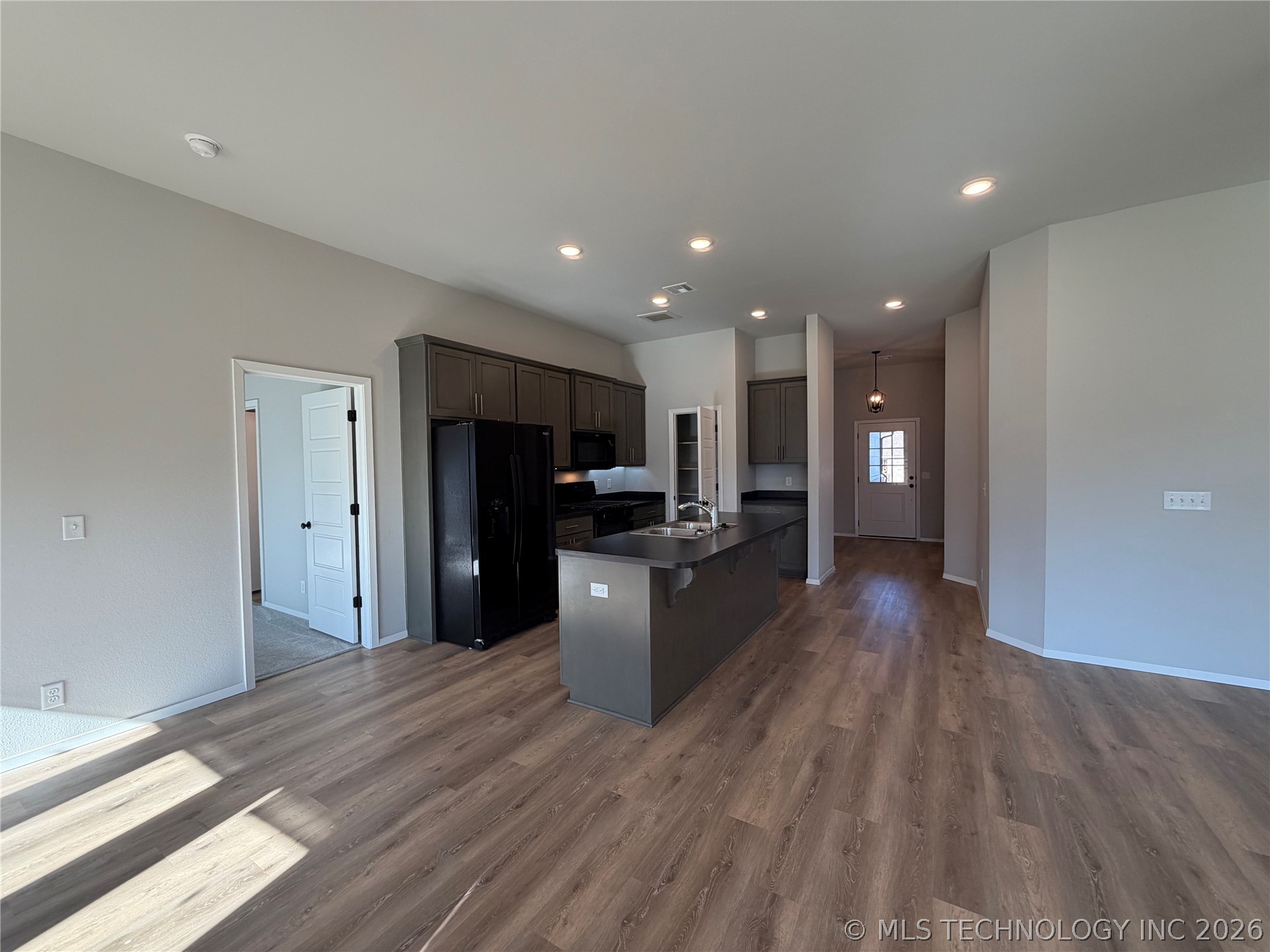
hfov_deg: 102.1
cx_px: 635
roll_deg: +0.9
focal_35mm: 14
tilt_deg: -1.2
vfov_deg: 85.7
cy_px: 476
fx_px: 514
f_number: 2.2
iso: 80
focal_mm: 2.22
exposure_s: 1/120
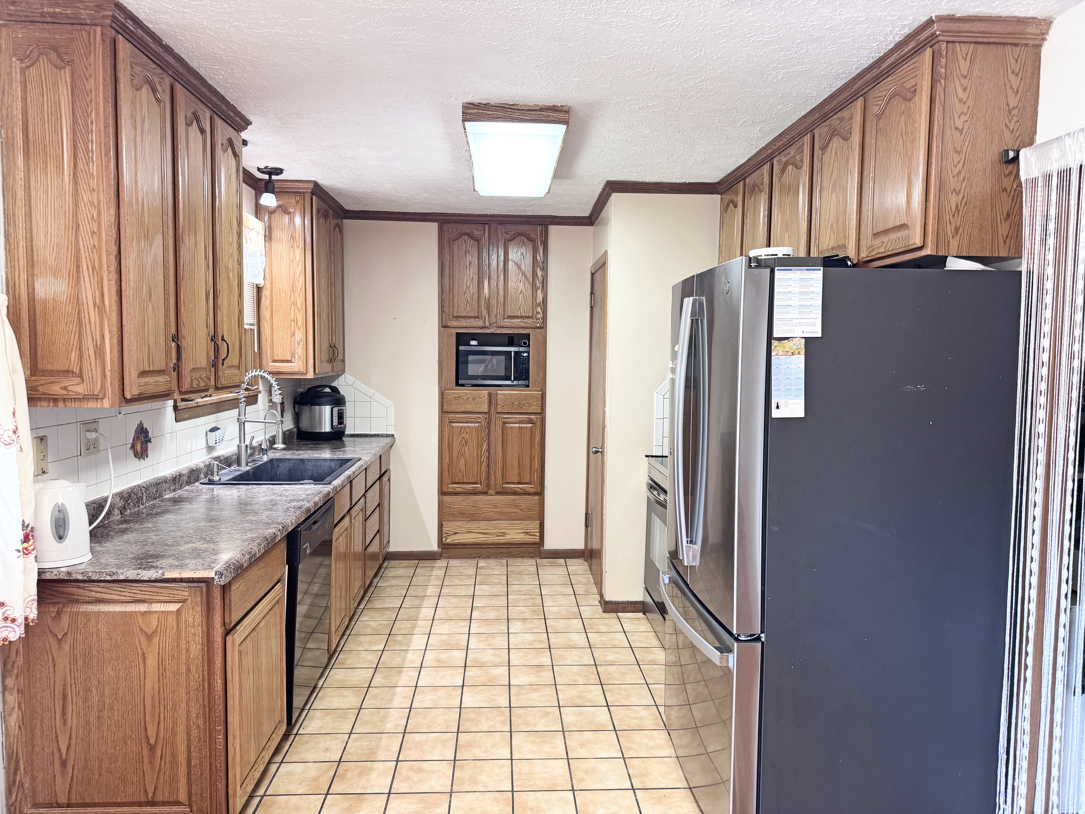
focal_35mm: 24
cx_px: 542
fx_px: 752
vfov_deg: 56.8
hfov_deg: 71.6
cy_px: 407
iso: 250
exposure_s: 1/60
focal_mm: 6.76
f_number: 1.78
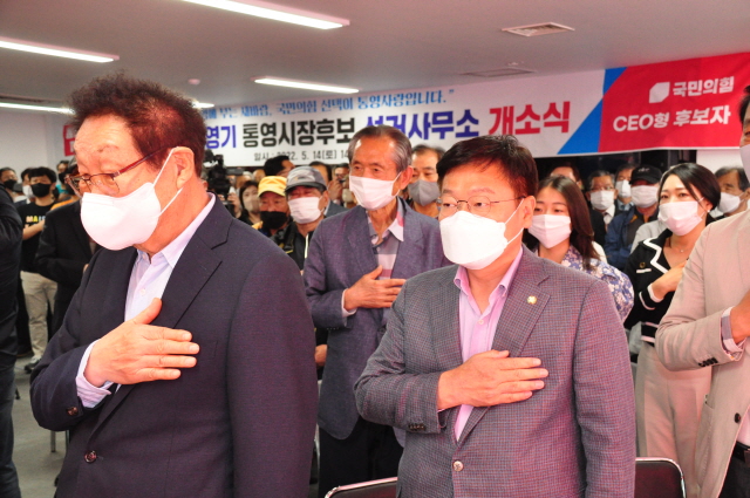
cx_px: 375
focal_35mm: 39
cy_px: 249
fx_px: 811
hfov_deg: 49.6
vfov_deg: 34.1
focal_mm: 26
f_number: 4
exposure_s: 1/125
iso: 2000
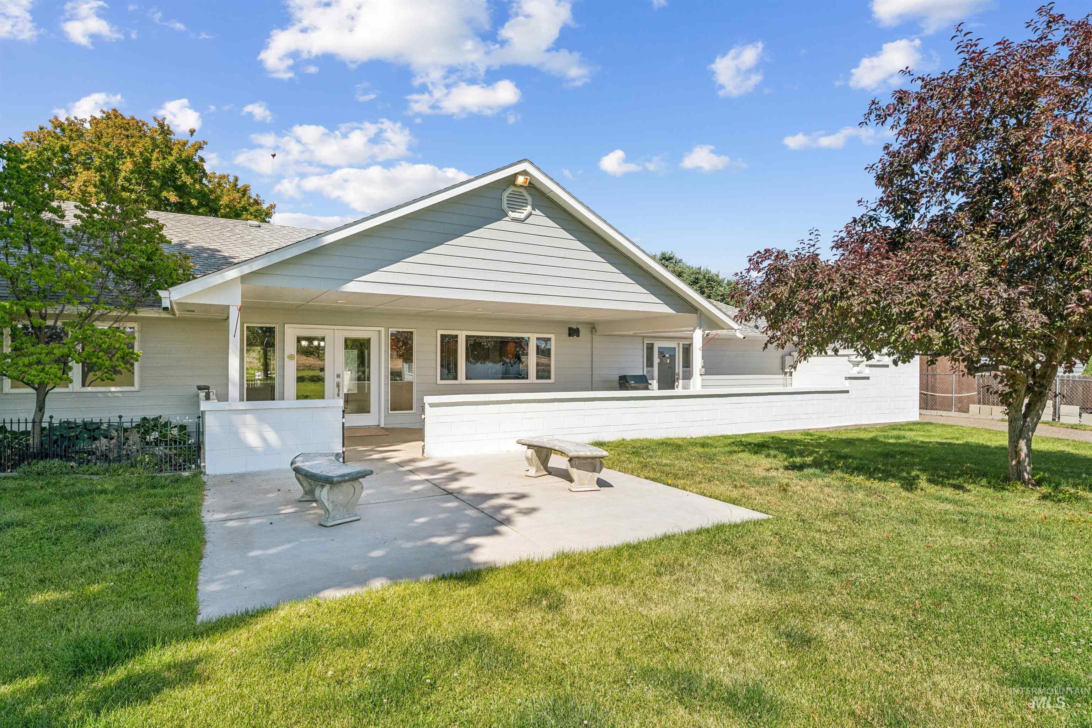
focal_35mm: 20
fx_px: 594
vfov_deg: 63.0
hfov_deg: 85.1
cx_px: 546
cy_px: 364
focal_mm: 19.6
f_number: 13
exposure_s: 1/320
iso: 400
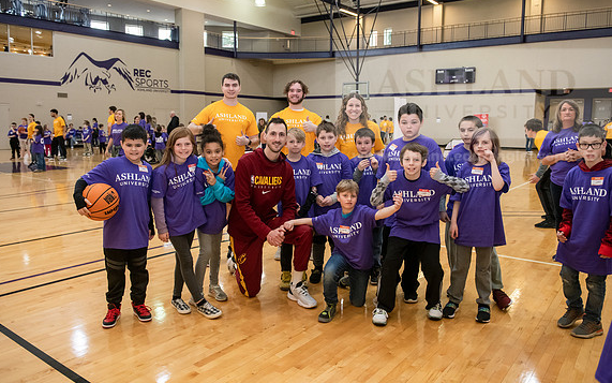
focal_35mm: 29
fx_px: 484
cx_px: 303
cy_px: 179
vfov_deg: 43.1
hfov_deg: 64.6
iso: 2500
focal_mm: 28
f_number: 4
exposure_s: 1/200
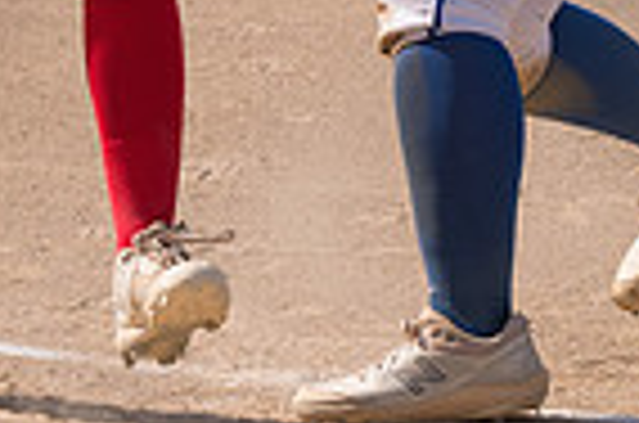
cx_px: 428
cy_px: -441
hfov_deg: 3.7
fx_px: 9989
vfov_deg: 2.4
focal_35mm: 564
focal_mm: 92
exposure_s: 1/1600
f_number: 5.6
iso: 200
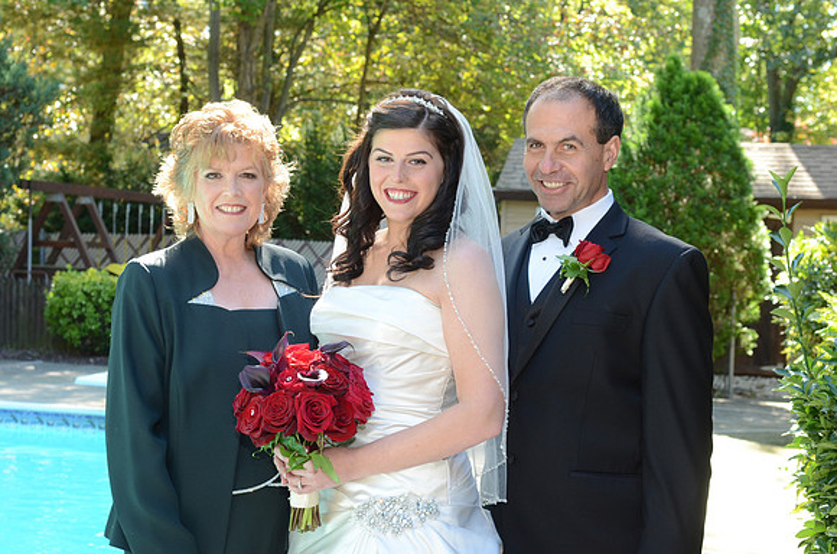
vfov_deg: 23.7
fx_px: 1322
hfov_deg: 35.1
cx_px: 418
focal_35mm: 57
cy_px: 277
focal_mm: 38
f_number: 5.6
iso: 500
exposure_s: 1/100
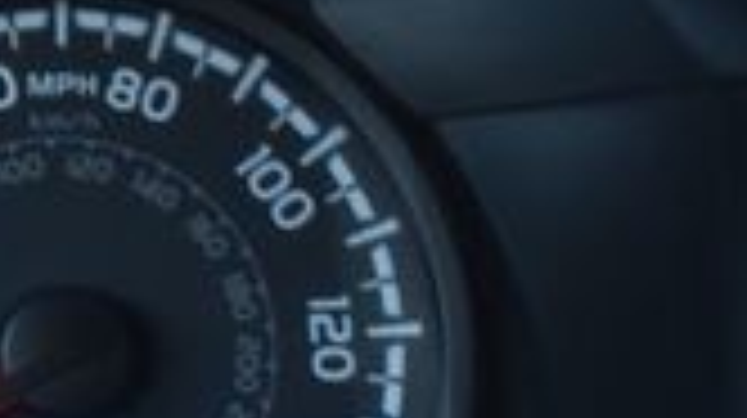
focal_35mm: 212
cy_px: 265
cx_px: -522
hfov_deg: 9.7
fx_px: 4196
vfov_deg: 5.7
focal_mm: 35
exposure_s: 1/8
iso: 1600
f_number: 4.5
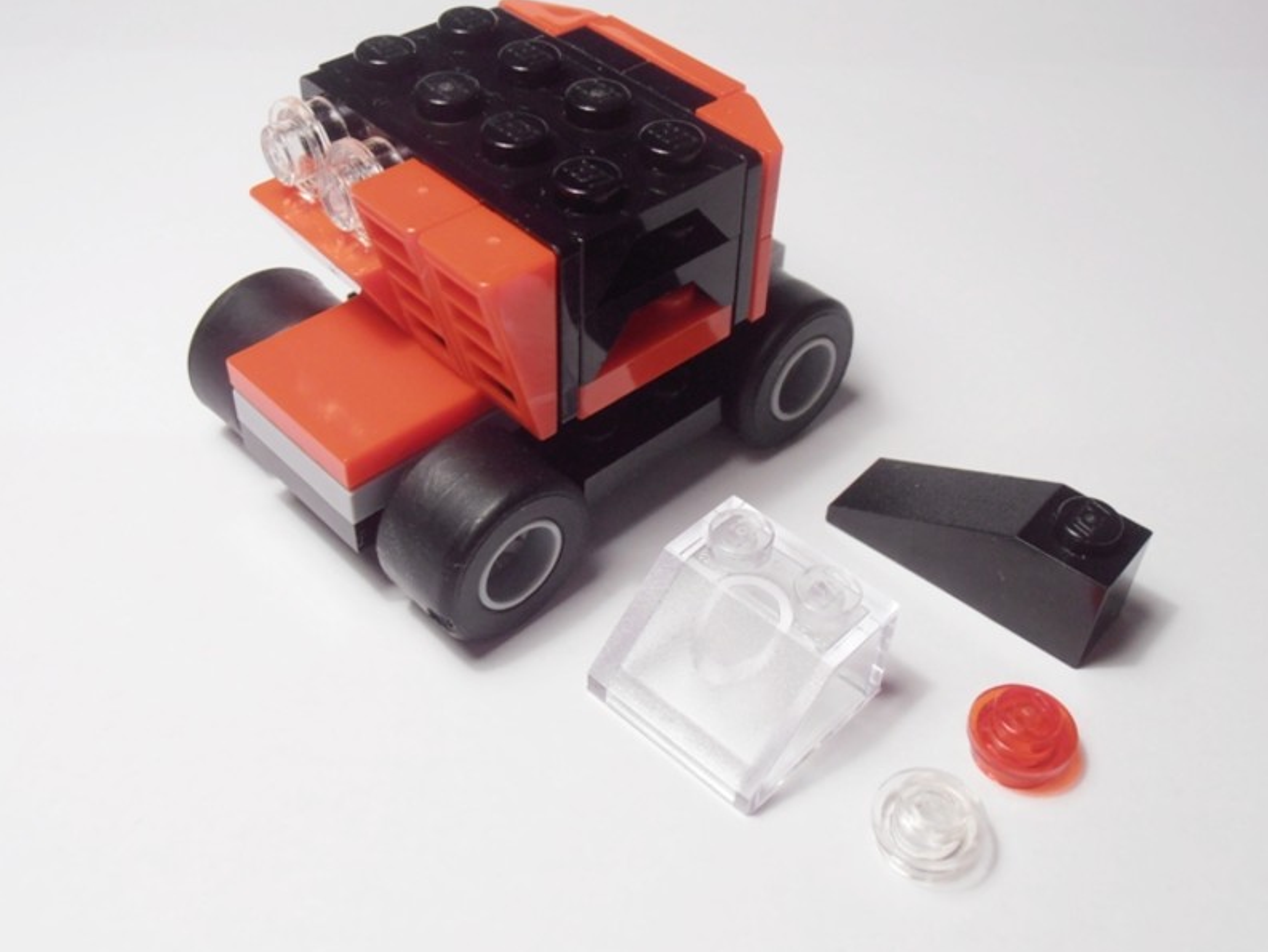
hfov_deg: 44.8
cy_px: 462
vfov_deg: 34.4
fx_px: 1539
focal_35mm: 42
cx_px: 636
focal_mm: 6.61
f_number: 3.9
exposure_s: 1/40
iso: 100
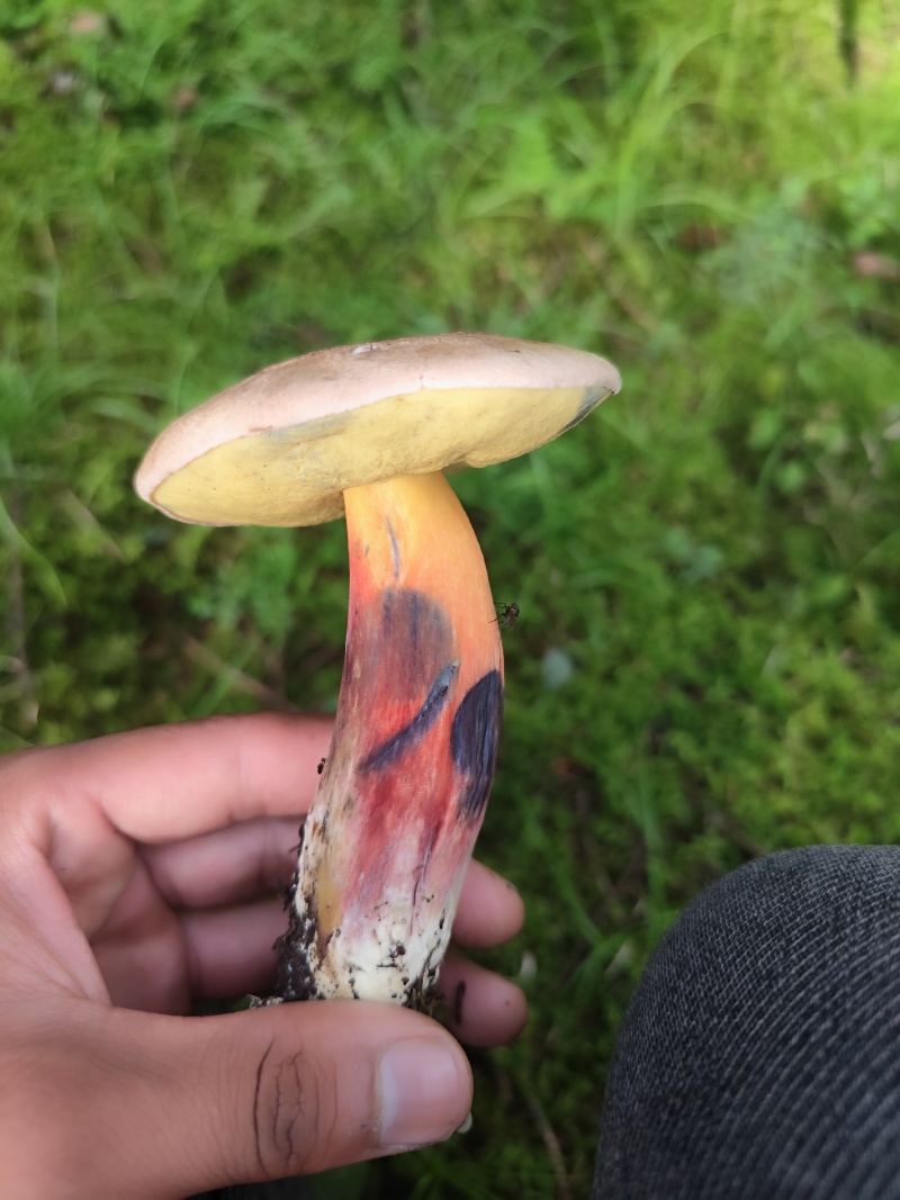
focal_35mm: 23
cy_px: 600
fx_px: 797
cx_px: 450
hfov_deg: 58.9
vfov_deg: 73.9
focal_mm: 6.14
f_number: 1.65
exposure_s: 1/100
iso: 500
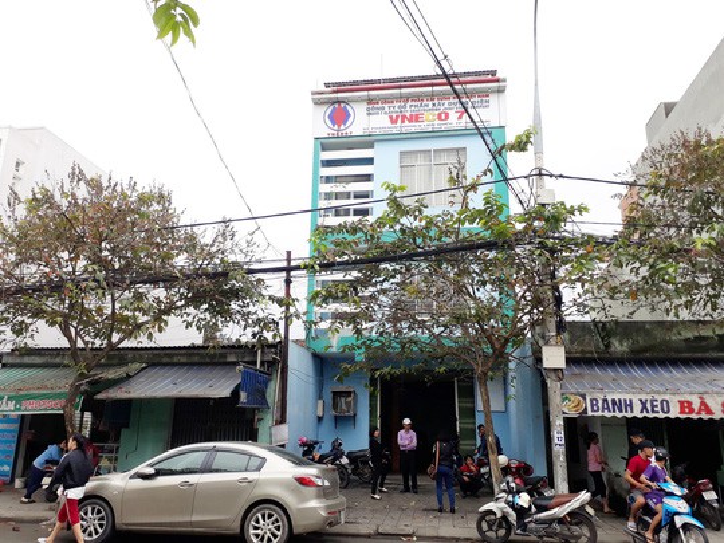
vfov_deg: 51.4
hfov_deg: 65.3
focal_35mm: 27
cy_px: 272
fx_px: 565
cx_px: 362
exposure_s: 1/405
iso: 40
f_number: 1.9
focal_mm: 3.6
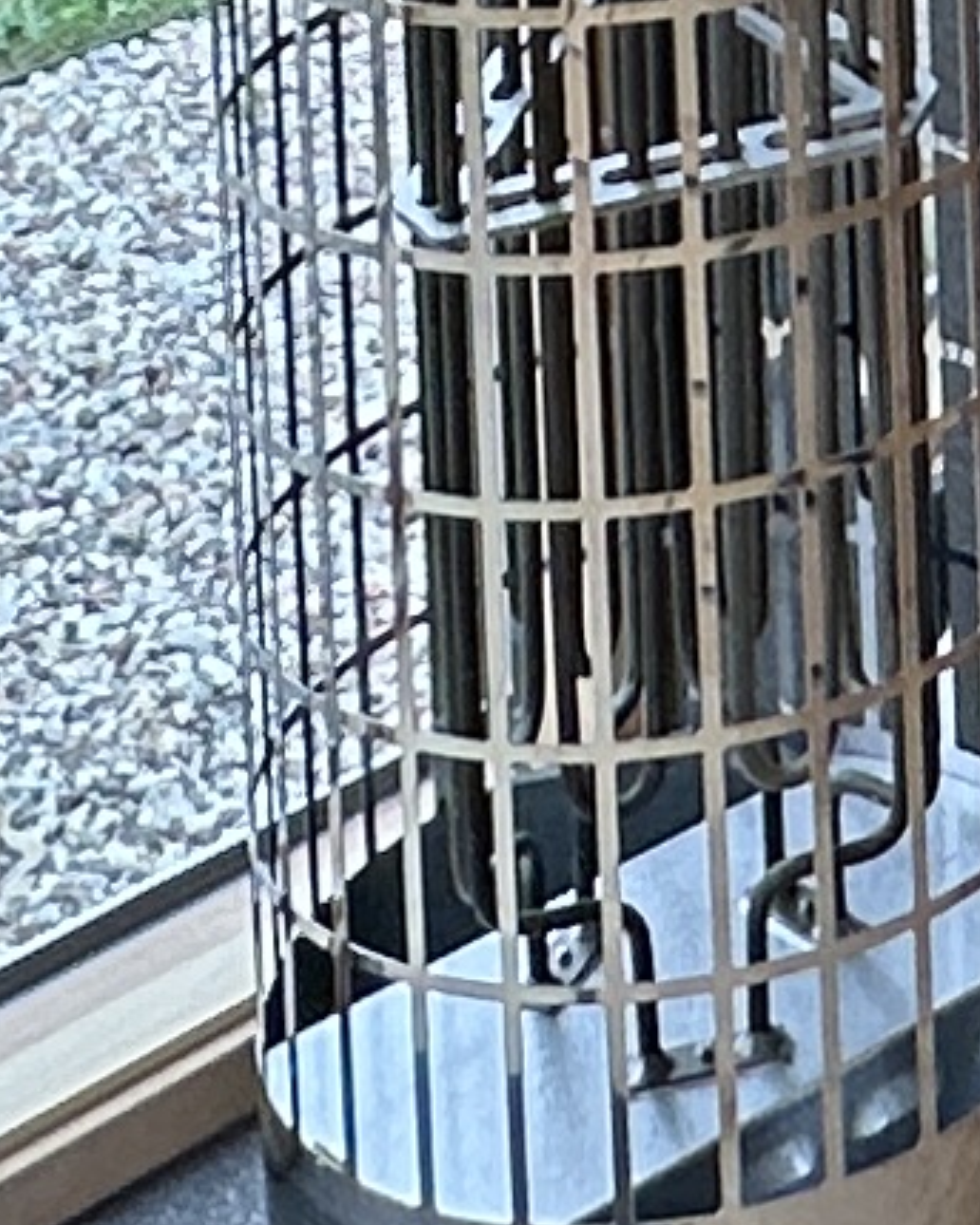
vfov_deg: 12.4
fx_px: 4641
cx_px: 1675
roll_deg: +1.9
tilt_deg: -2.8
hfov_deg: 11.3
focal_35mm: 128
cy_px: -1533
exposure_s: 1/112
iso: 50
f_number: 2.2
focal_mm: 2.22
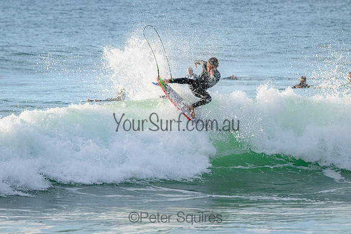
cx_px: 176
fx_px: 4486
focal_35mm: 460
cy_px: 117
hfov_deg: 4.5
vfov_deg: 3.0
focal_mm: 460
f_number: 11
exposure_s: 1/1250
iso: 3600
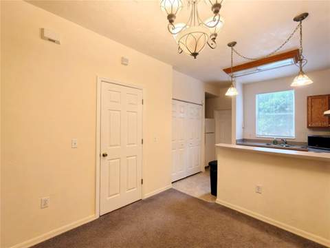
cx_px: 165
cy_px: 124
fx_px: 143
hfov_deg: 98.2
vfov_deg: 81.7
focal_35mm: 15
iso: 500
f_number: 2
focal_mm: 2.3
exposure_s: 1/120
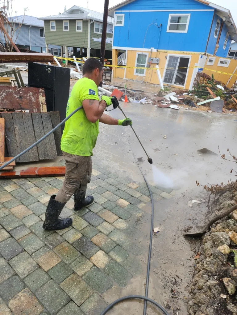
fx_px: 210
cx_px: 118
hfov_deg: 58.9
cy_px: 158
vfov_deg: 73.9
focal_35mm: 23
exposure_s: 1/180
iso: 25
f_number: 1.8
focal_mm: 6.4
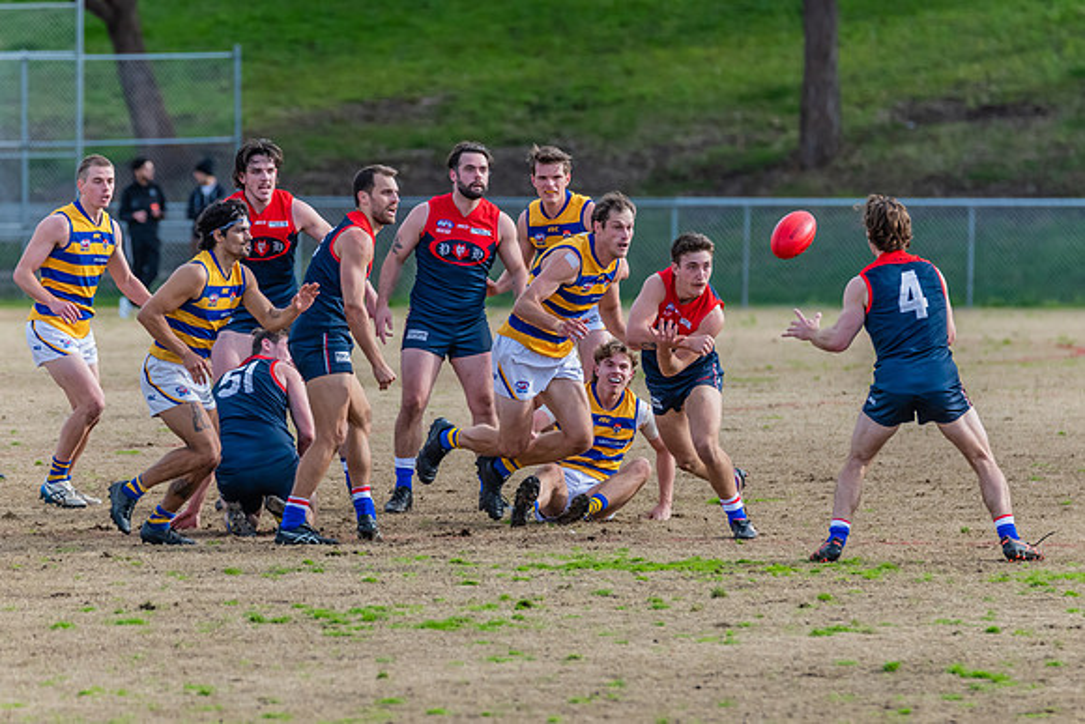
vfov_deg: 2.7
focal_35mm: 506
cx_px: 576
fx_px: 15258
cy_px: 441
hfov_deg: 4.1
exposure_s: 1/1600
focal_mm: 380
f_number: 6
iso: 1100
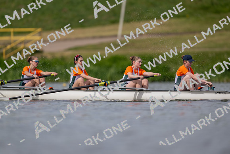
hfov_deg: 3.4
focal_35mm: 600
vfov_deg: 2.3
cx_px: 115
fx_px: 3834
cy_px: 77
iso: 220
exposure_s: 1/2500
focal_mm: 600
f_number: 4
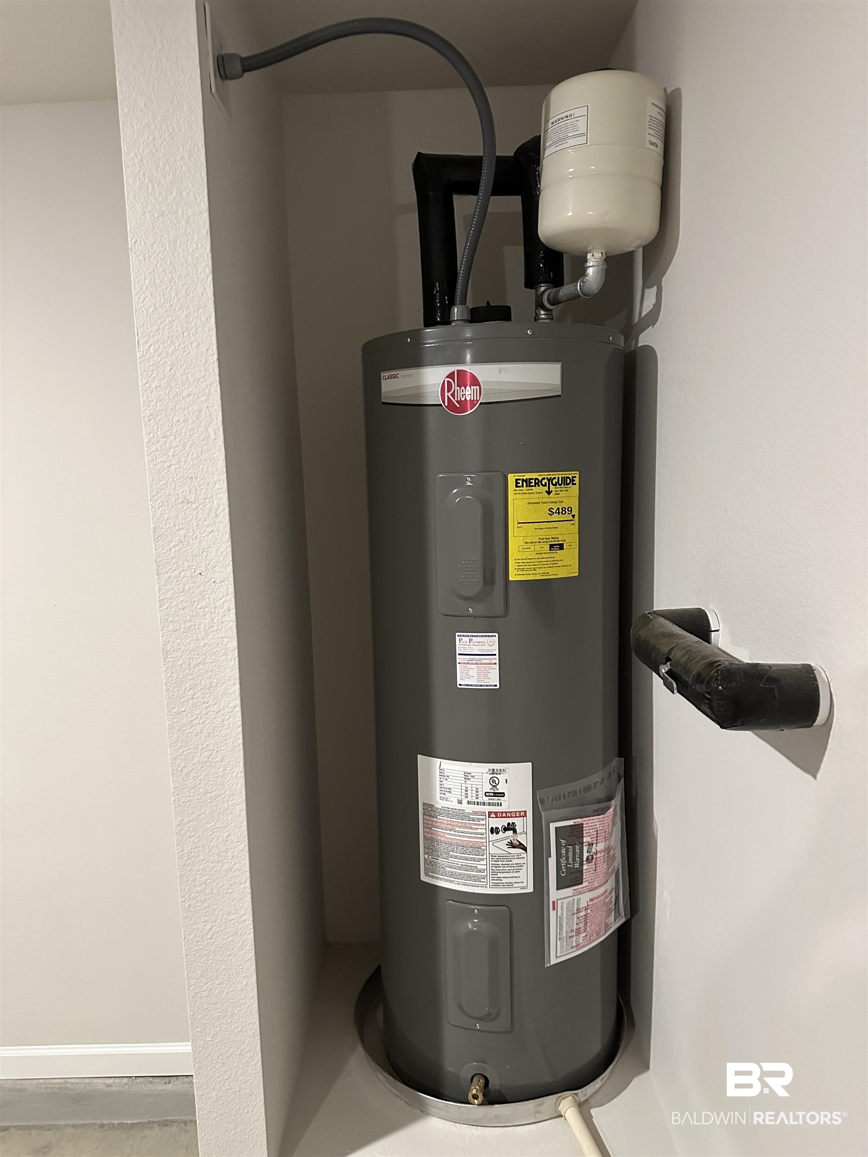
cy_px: 578
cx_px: 434
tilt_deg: -7.9
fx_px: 802
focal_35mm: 24
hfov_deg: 56.8
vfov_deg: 71.6
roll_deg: +1.1
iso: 800
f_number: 1.78
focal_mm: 6.86
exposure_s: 1/40
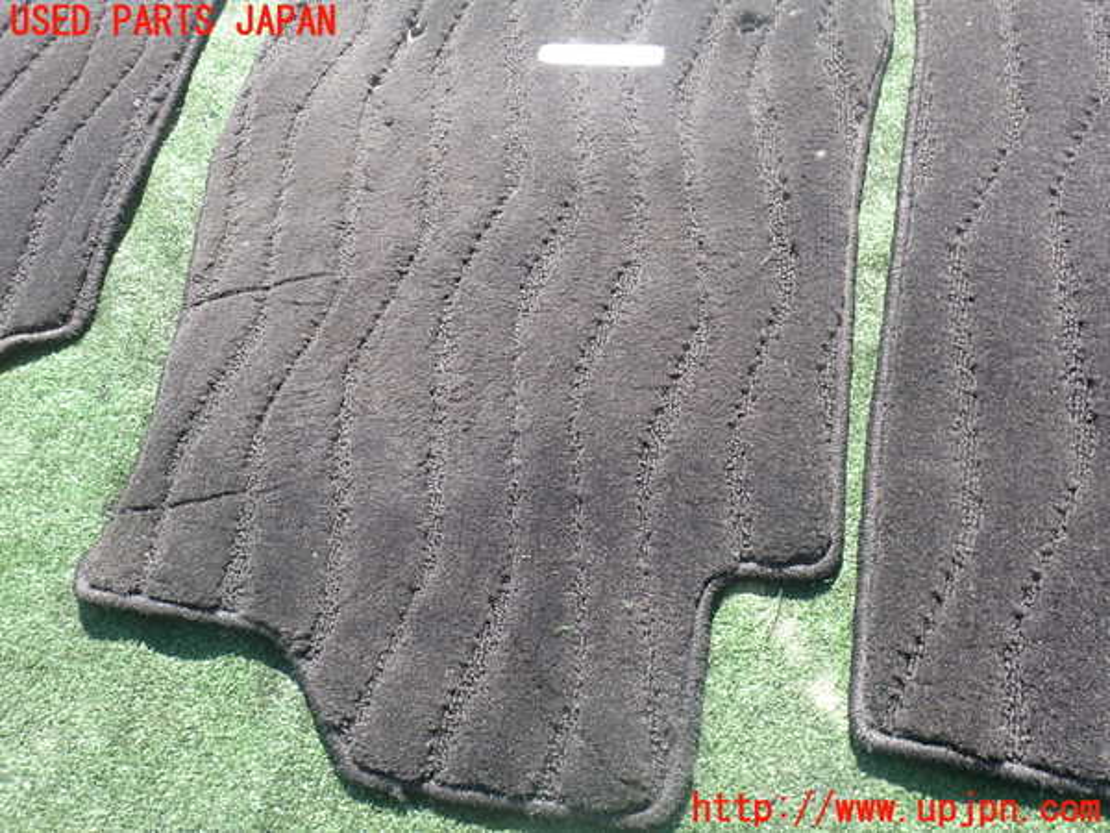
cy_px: 416
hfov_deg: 60.0
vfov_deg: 46.8
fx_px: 962
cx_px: 555
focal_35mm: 30
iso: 100
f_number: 3.2
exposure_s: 1/160
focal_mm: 5.4
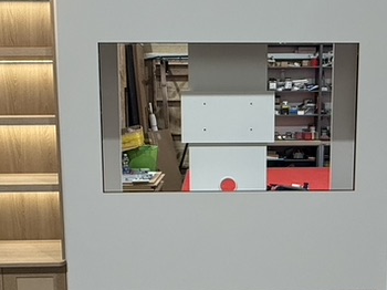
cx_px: 229
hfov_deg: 45.6
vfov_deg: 35.1
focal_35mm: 41
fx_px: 458
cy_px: 153
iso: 250
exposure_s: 1/100
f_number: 2.2
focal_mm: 2.22
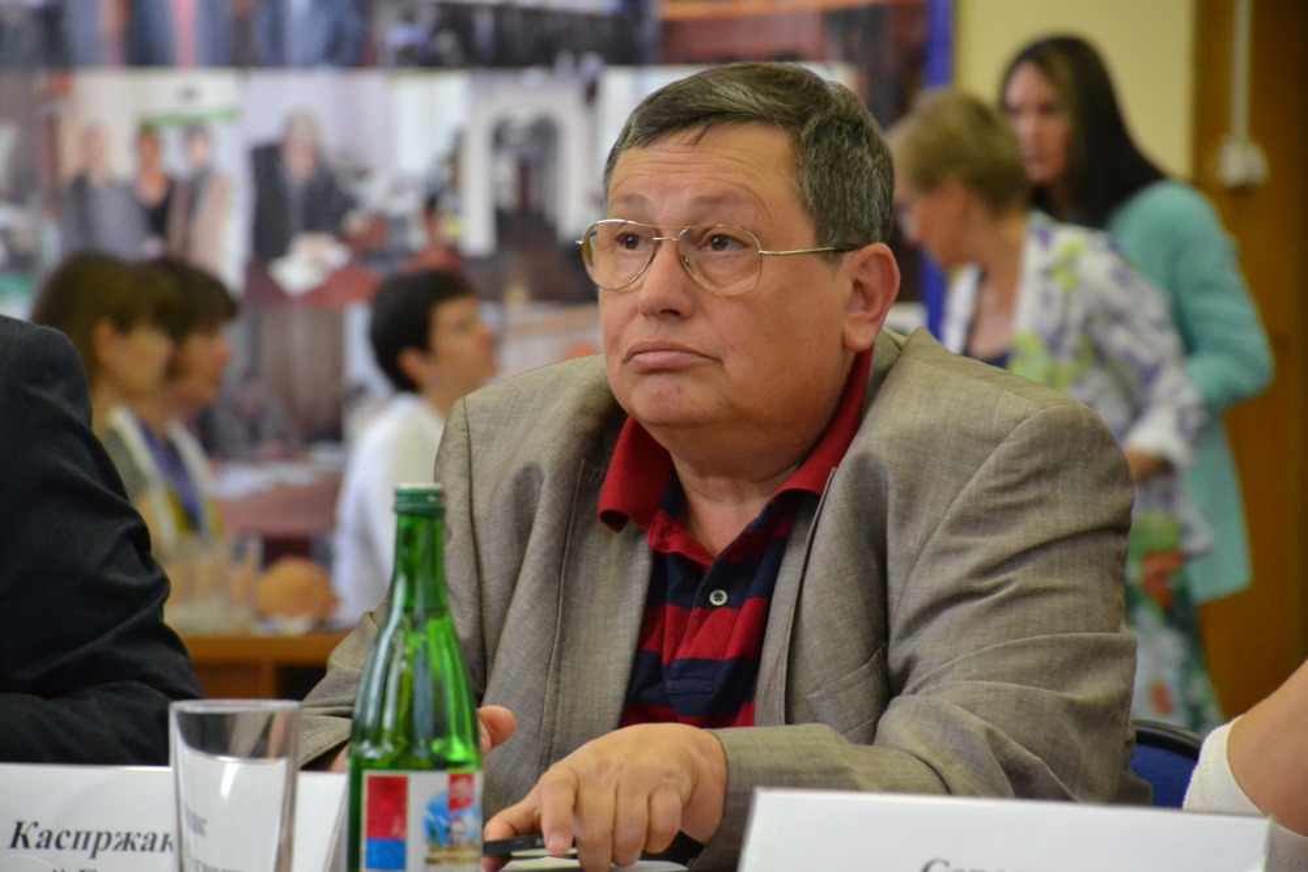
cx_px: 654
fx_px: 7631
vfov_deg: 6.5
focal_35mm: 210
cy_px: 436
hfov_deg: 9.8
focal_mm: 140
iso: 3200
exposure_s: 1/100
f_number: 5.6
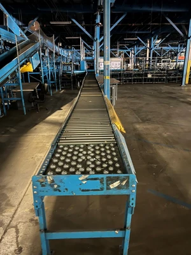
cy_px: 128
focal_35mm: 26
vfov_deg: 67.3
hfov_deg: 53.1
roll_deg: +0.2
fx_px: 191
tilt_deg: -17.6
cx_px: 96
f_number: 1.5
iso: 800
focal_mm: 5.7
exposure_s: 1/9
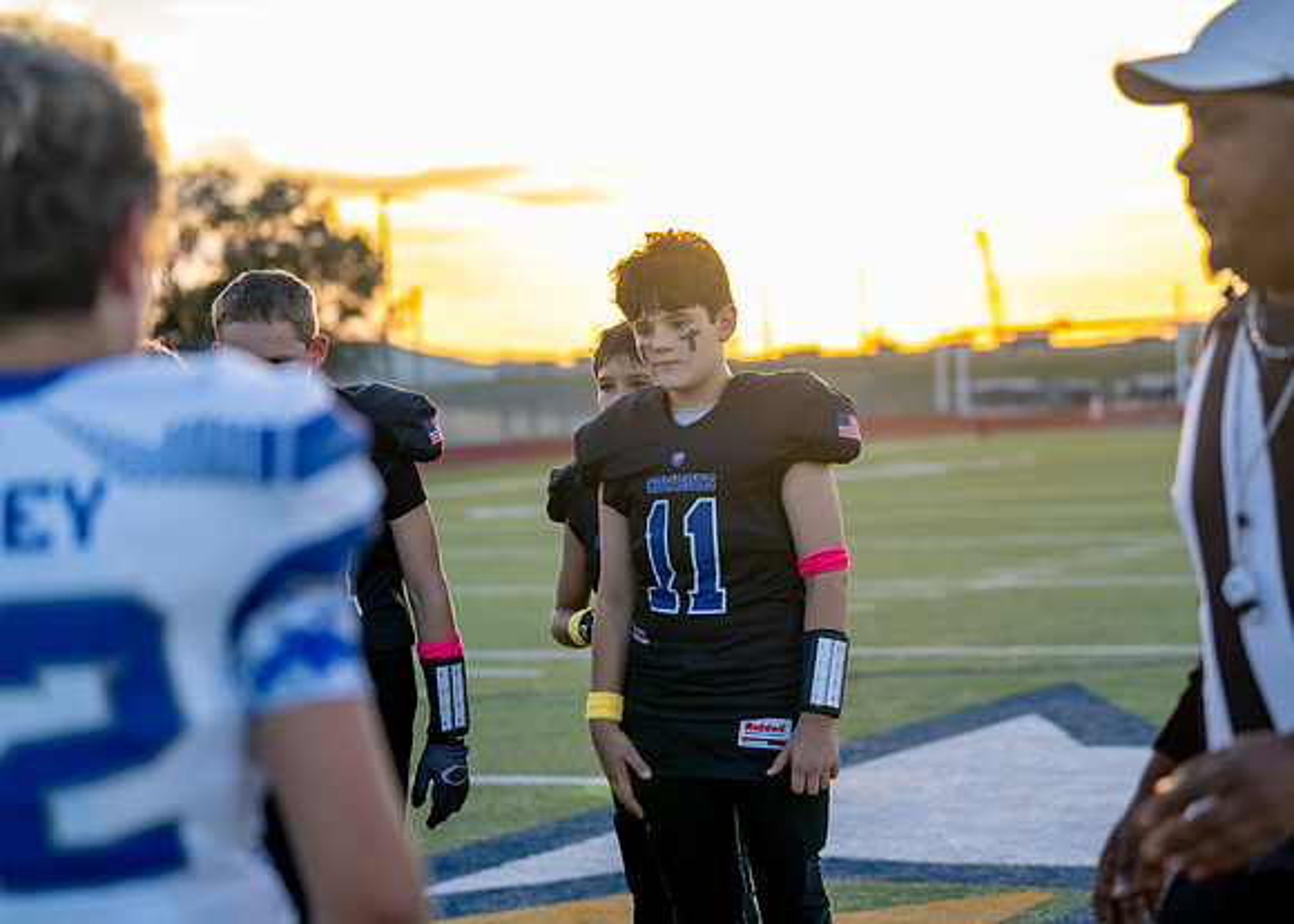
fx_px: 3096
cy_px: 448
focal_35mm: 84
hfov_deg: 23.6
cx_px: 712
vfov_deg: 17.0
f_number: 2.8
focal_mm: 76
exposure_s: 1/640
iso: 320
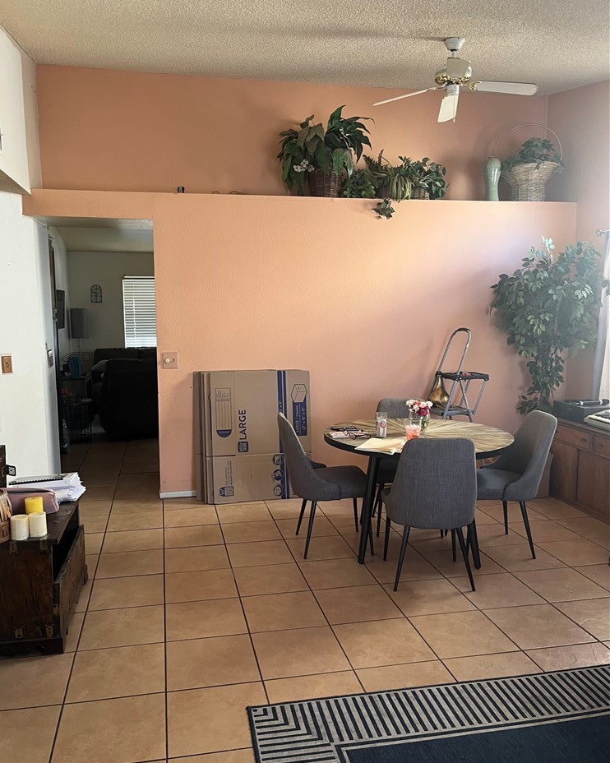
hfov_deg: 51.5
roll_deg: -0.3
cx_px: 295
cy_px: 391
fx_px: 632
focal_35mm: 28
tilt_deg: -9.3
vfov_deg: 62.2
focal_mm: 5.1
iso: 125
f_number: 1.6
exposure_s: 1/60
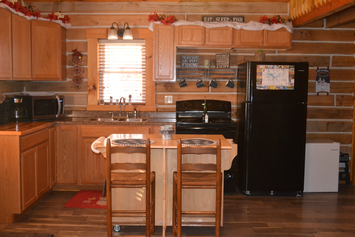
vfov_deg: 31.9
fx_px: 414
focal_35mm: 42
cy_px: 118
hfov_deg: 46.4
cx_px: 178
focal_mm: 28
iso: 3200
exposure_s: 1/60
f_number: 4.5
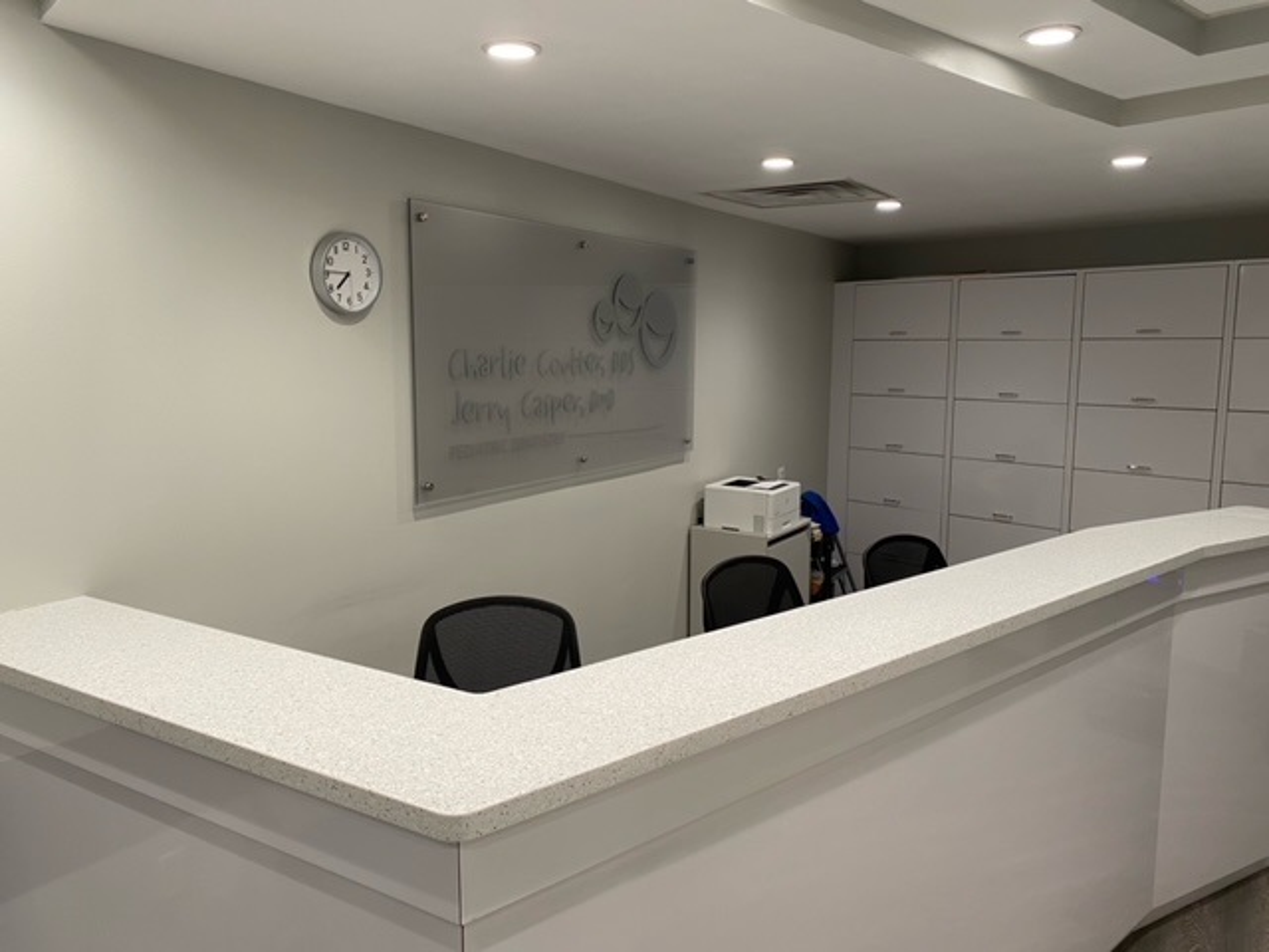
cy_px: 476
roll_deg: -0.3
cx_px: 634
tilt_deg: -7.7
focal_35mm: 26
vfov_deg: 53.1
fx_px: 953
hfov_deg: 67.3
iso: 80
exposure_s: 1/60
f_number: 1.8
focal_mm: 4.25
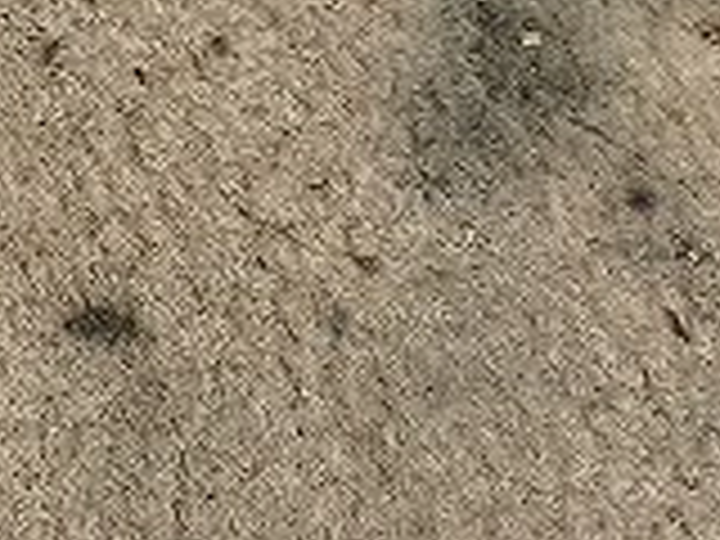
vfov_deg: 9.6
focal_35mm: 144
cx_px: -716
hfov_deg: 12.2
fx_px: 2995
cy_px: -531
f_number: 1.7
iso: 1250
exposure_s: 1/50.3
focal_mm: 6.06
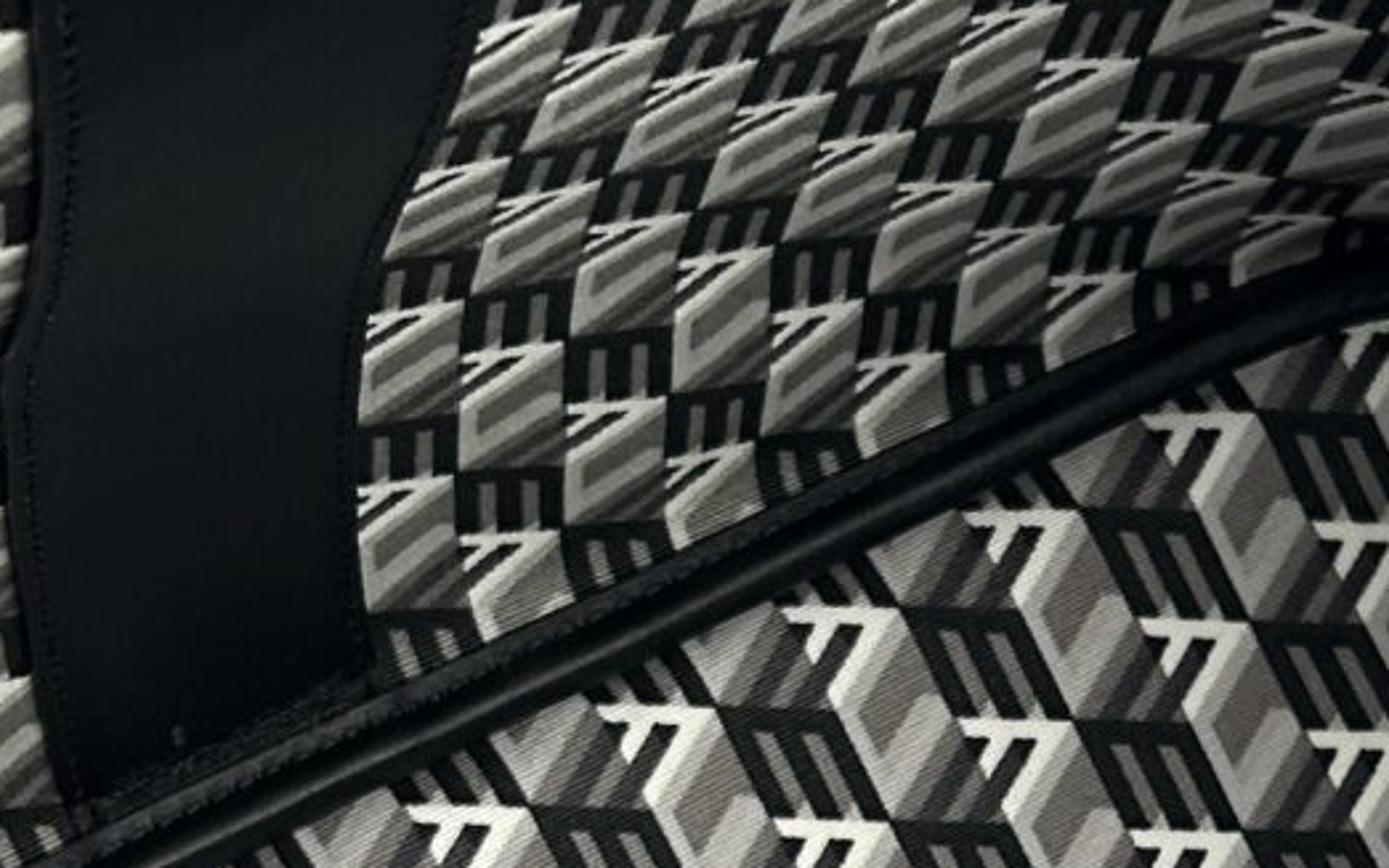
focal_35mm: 135
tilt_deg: -36.4
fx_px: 5111
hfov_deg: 15.4
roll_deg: +15.1
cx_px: 1068
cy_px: 1242
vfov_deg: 9.5
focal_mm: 5.7
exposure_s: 1/100
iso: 40
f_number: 1.5
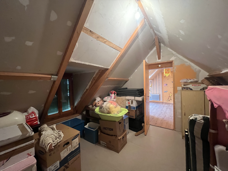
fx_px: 86
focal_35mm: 13
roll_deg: +1.8
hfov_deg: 106.2
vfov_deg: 89.9
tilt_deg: -1.5
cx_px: 114
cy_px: 86
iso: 1000
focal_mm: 1.57
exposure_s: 1/50
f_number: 1.8
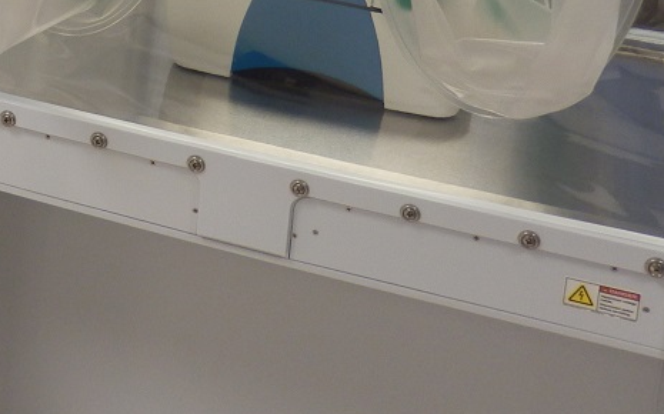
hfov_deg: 26.0
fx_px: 1320
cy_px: -186
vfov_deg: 16.4
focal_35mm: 73
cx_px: -79
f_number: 3
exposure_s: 1/30
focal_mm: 4.5
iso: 125
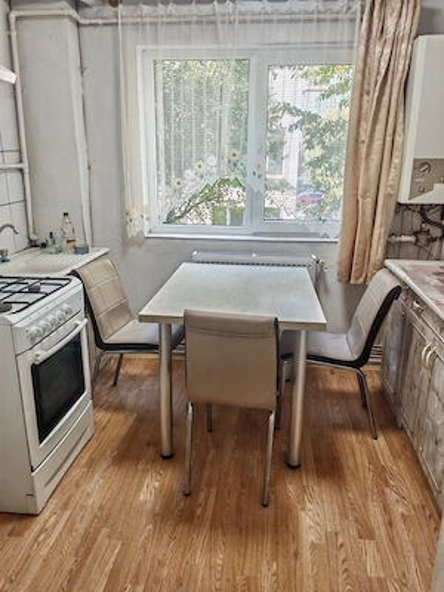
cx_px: 222
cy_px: 296
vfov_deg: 65.3
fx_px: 462
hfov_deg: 51.4
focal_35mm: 27
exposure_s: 1/100
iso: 125
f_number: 2
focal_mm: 6.83
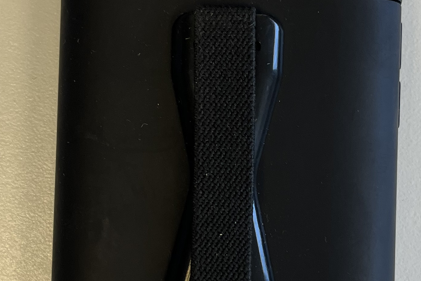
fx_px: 924
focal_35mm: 79
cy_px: 181
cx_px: 224
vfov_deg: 17.2
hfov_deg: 25.7
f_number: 1.6
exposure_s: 1/120
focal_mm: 5.1
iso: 125
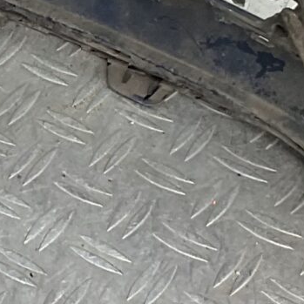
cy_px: -17
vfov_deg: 9.2
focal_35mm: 188
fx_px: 1868
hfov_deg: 9.1
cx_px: -144
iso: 20
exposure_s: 1/120
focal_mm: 3
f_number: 1.8
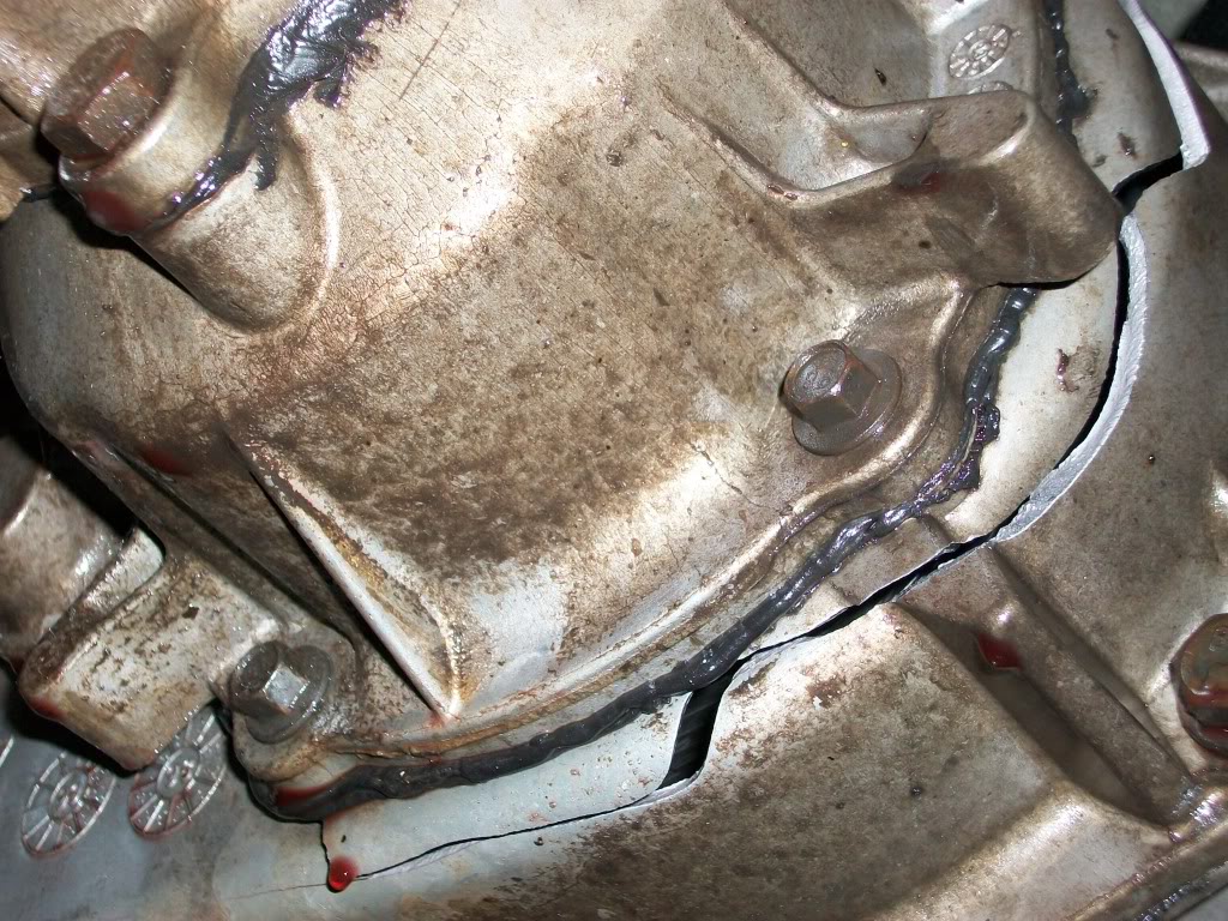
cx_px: 614
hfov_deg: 29.4
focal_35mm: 66
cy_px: 460
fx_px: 2341
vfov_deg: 22.3
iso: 120
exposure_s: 1/80
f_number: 4.1
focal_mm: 11
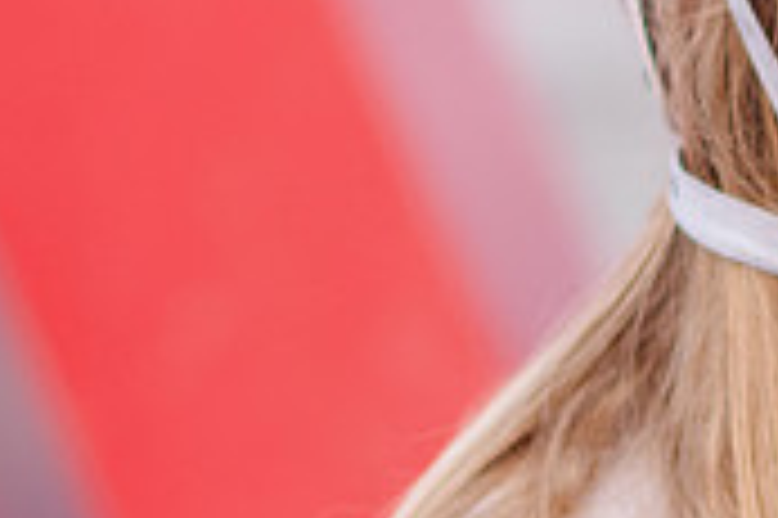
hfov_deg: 3.9
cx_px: 715
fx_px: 11421
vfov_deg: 2.6
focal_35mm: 529
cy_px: 178
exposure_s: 1/2000
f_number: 2
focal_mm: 105
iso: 400
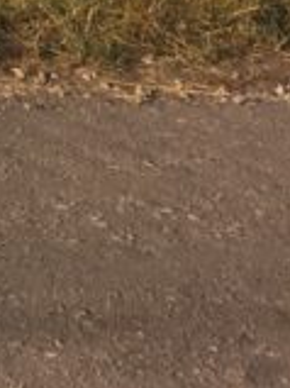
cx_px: -638
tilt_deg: +7.9
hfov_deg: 7.0
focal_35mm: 187
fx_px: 2092
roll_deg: -1.7
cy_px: -776
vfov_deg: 8.7
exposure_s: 1/986
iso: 25
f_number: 2.2
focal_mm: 4.15
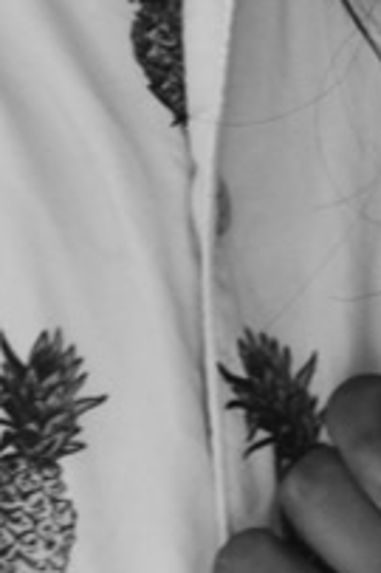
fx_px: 6631
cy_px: -119
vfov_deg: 4.9
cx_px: 409
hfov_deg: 3.3
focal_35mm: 417
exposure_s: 1/25
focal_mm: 35
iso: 400
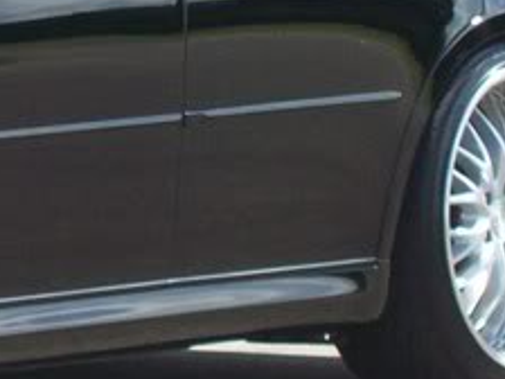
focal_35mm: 398
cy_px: -103
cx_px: -451
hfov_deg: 4.9
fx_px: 5806
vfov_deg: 3.7
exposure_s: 1/325
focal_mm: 14.3
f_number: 4.3
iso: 80
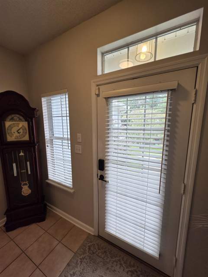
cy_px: 138
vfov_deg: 106.2
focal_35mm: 13
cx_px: 104
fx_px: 104
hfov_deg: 89.9
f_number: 1.9
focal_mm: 2.2
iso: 64
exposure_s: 1/120
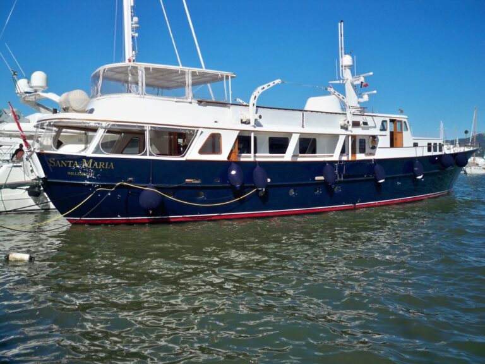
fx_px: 490
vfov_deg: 40.7
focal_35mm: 35
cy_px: 182
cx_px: 242
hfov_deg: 52.6
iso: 80
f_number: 8.7
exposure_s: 1/160
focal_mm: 6.3
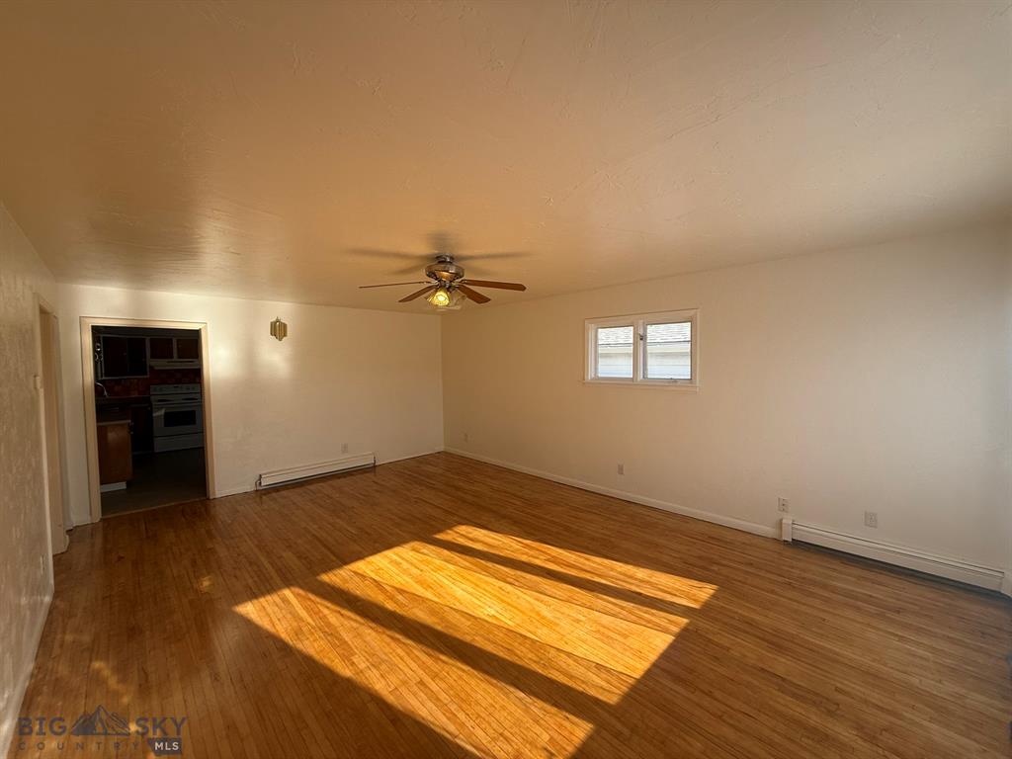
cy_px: 380
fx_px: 409
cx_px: 506
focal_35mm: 14
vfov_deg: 85.7
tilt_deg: -1.0
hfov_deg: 102.1
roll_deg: +0.7
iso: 50
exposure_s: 1/335
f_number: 2.2
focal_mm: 2.22
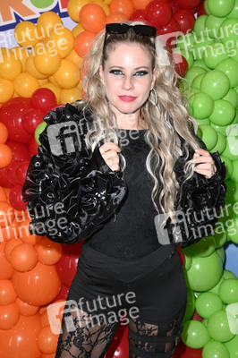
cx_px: 119
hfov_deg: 25.9
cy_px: 179
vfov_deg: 38.2
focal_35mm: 52
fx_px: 517
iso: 1250
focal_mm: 52
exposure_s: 1/250
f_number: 6.3
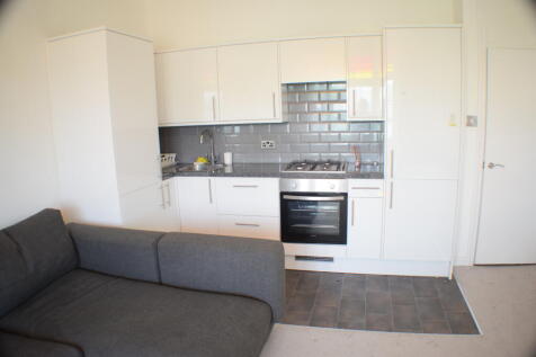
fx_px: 469
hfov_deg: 59.5
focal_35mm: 32
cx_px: 268
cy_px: 178
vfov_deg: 41.7
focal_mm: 21
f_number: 4
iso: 800
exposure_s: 1/60
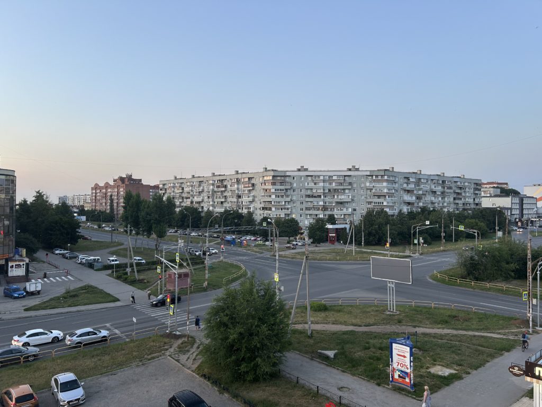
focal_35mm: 26
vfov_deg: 53.1
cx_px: 271
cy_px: 204
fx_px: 407
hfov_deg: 67.3
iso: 64
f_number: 1.5
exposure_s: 1/100
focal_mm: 5.7
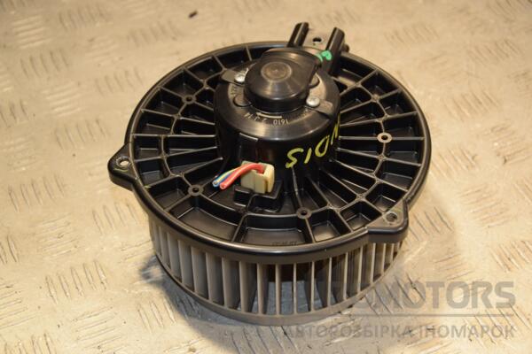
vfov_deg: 17.5
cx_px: 266
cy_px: 177
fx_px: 1153
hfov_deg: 26.0
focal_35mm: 78
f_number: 5
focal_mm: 52
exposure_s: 1/160
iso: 800
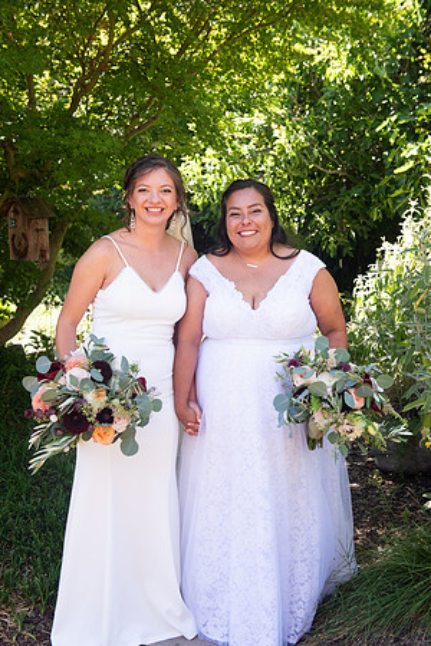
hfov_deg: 31.9
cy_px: 323
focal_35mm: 42
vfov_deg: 46.4
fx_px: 754
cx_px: 216
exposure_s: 1/320
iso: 640
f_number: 5
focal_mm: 42
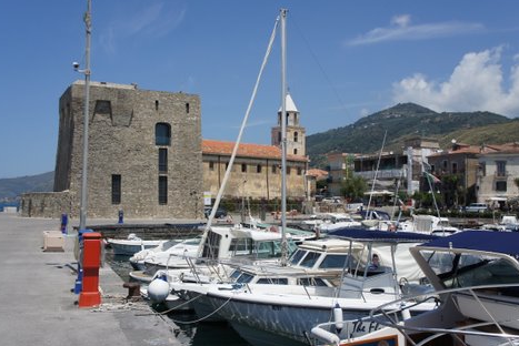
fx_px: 556
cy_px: 171
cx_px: 257
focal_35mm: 39
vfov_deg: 34.7
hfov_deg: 50.1
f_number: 8
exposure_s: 1/800
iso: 200
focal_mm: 25
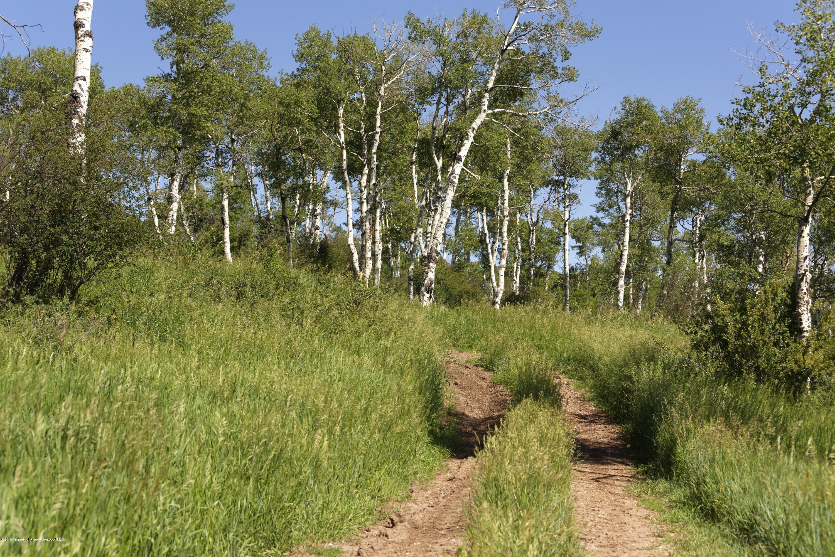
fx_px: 1624
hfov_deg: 28.8
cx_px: 418
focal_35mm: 70
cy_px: 278
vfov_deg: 19.5
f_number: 7.1
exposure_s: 1/1250
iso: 320
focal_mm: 70
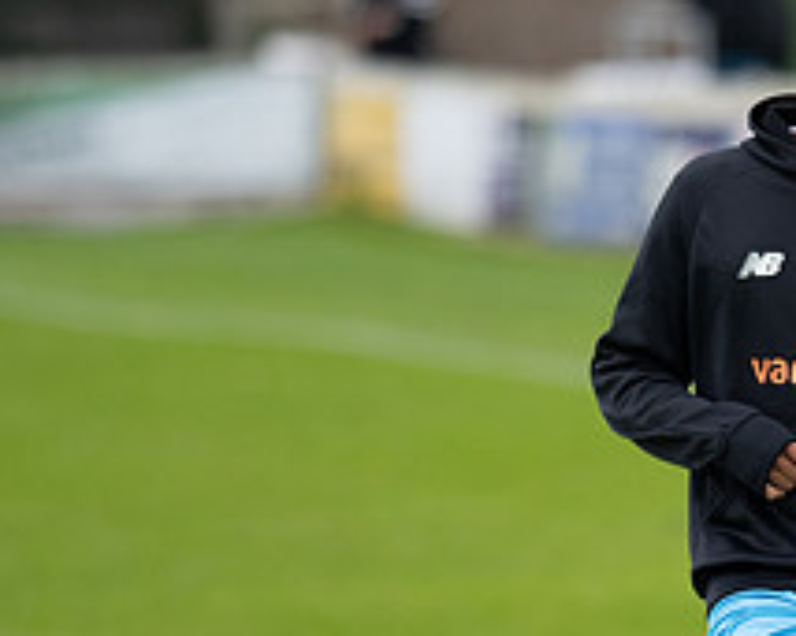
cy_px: 698
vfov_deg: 2.8
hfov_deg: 3.5
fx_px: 12975
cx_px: 978
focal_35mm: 551
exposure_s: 1/2000
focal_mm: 135
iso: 400
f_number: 1.8
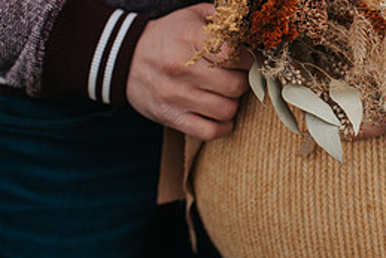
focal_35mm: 84
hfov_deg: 23.8
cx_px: 306
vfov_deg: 16.0
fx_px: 901
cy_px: -1
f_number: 3.2
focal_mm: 35
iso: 220
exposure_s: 1/800
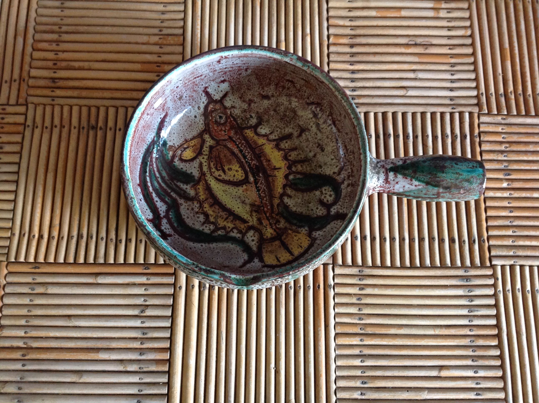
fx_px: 544
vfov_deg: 40.6
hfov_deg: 52.7
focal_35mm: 35
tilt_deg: -76.2
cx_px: 270
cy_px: 202
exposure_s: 1/15
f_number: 2.4
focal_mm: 4.28
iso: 160
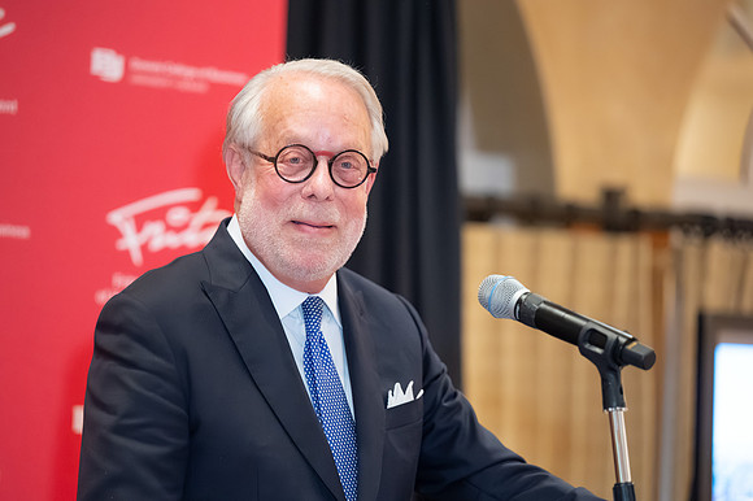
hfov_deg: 13.4
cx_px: 339
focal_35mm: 154
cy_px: 249
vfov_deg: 8.9
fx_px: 3216
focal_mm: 140
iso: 8000
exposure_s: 1/100
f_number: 2.8
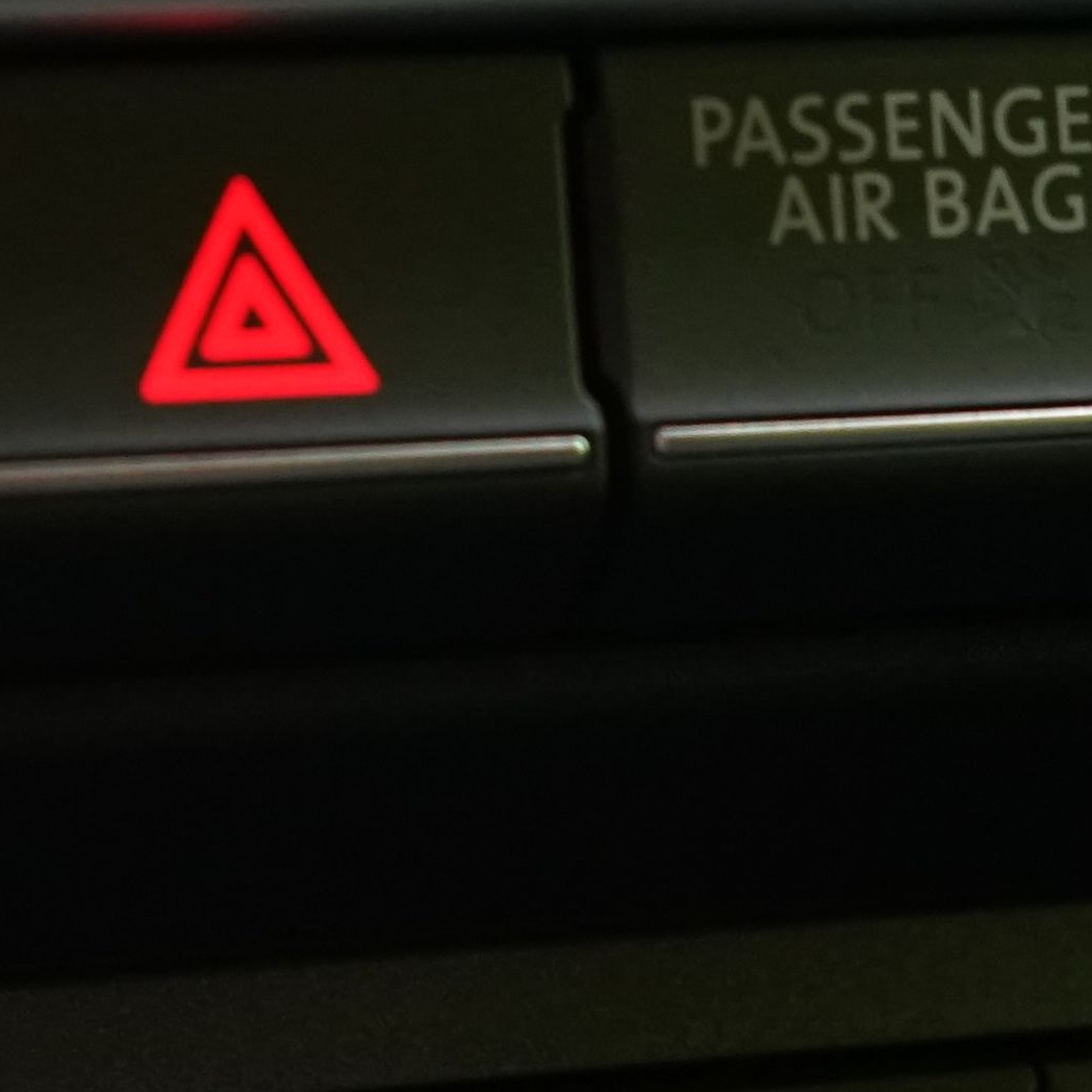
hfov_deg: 12.3
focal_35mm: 141
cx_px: 86
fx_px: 5032
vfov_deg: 12.2
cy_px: 1126
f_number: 4.5
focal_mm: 29
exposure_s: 1/25
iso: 1600
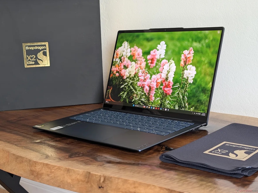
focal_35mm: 50
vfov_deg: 29.1
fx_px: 373
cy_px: 96
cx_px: 129
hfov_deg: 38.2
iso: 34
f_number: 1.68
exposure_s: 1/23.8
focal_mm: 6.9
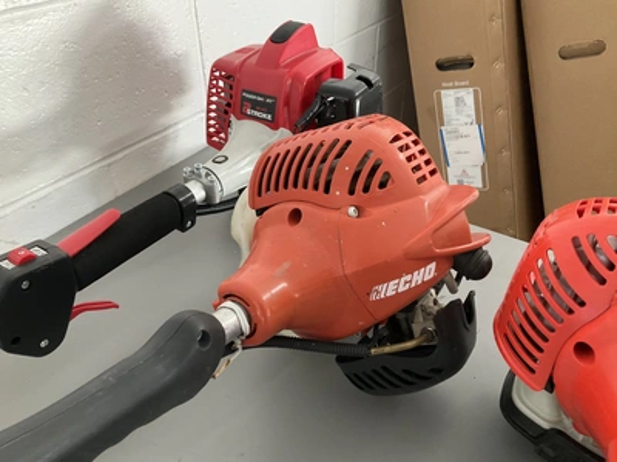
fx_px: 517
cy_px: 231
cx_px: 308
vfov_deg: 48.2
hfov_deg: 61.7
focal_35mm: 29
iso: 200
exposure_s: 1/60
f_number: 1.8
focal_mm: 3
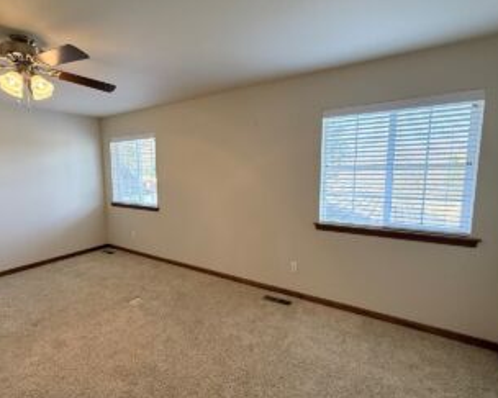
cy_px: 201
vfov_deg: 73.8
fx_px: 265
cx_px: 221
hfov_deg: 86.1
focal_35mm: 18
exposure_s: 1/120
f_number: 2.2
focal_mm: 2.22
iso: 250
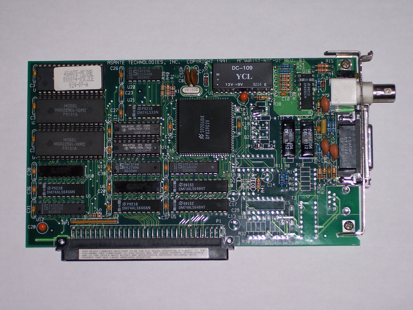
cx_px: 206
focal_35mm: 117
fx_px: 1396
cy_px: 155
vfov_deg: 12.7
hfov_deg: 16.8
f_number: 4.8
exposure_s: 1/60
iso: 100
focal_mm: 24
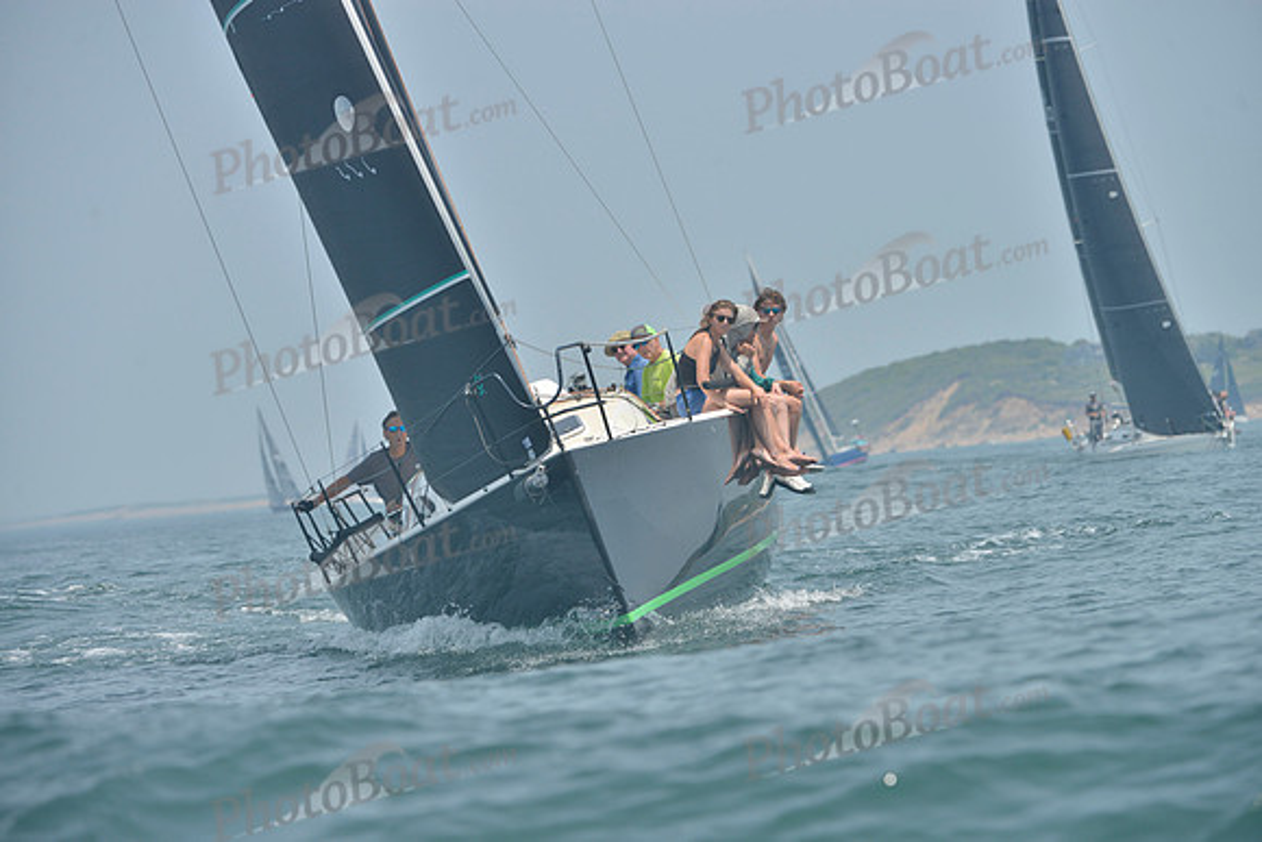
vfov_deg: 5.5
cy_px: 421
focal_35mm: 250
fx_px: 8766
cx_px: 631
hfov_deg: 8.2
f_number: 8
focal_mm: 250
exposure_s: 1/1000
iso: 280
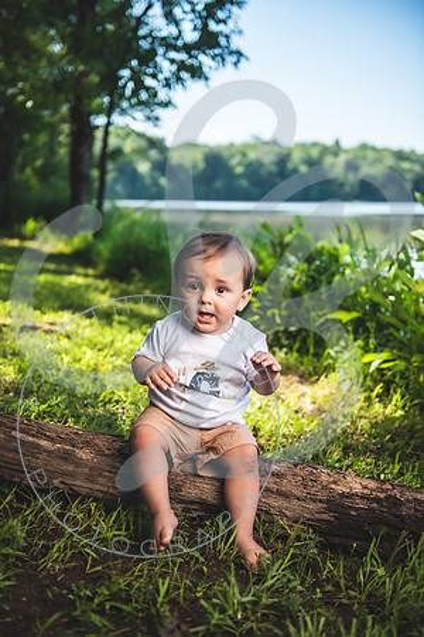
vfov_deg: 43.6
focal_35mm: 45
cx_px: 212
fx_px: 795
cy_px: 318
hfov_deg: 29.9
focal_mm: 45
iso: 100
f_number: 2.8
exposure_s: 1/800
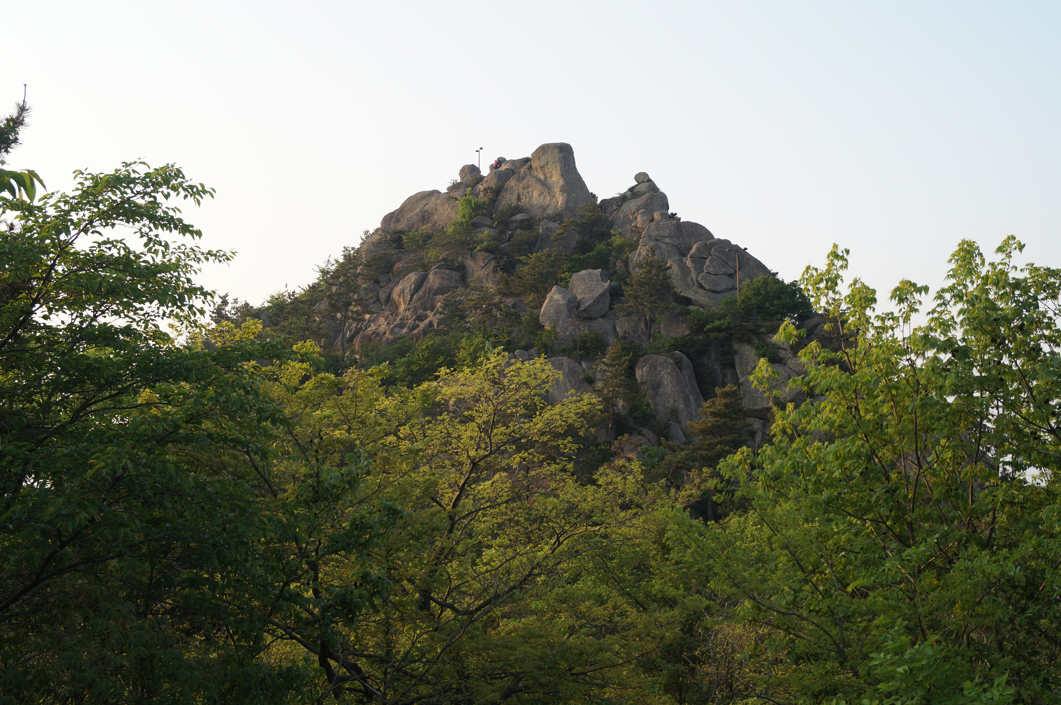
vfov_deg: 31.8
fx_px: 1236
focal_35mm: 42
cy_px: 352
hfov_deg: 46.4
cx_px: 530
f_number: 6.3
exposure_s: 1/125
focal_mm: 28
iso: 100
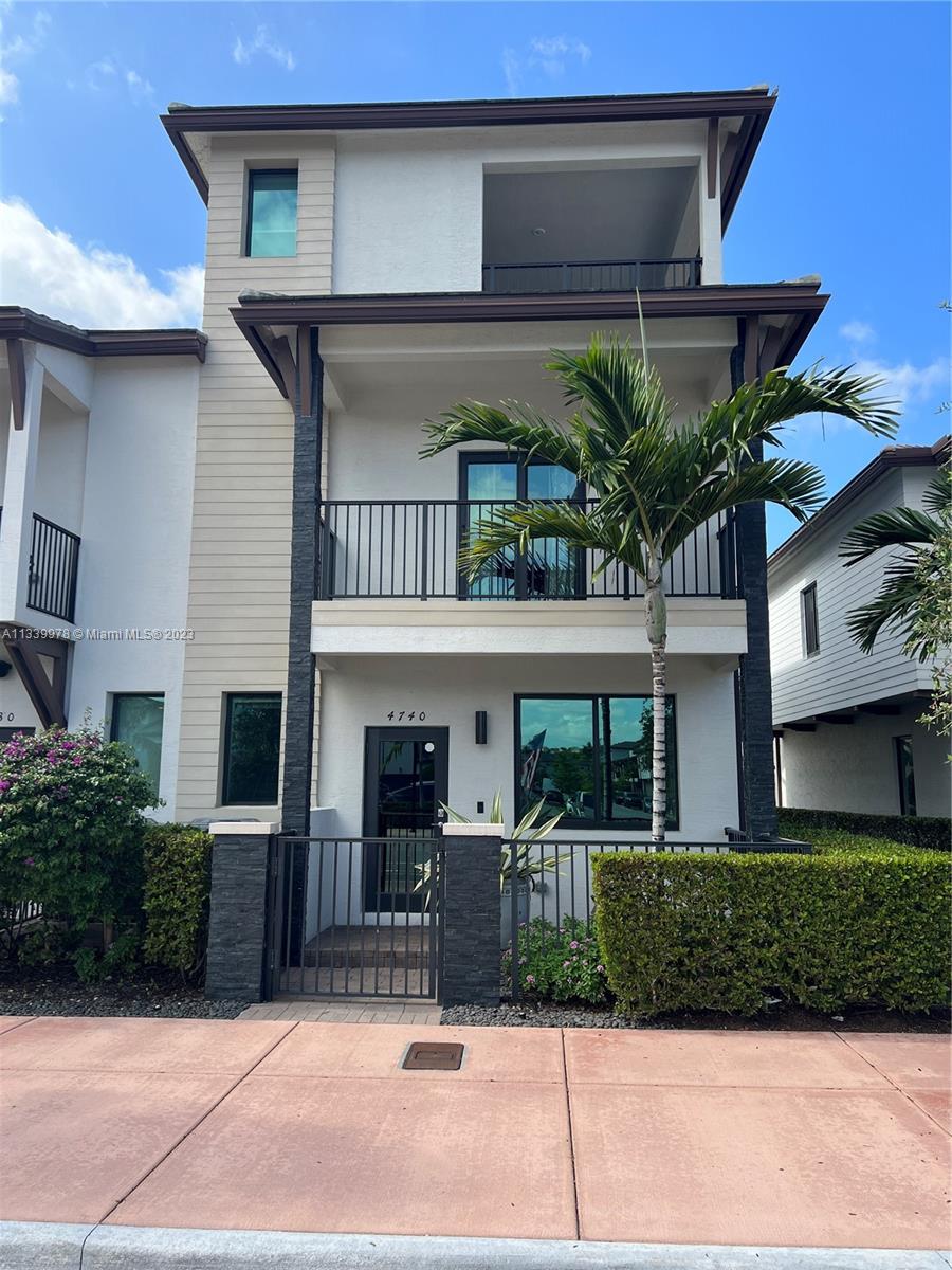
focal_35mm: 26
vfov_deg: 67.3
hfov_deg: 53.1
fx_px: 953
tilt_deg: +10.1
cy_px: 635
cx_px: 476
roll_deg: -0.1
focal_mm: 5.7
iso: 50
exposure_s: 1/1808
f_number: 1.5
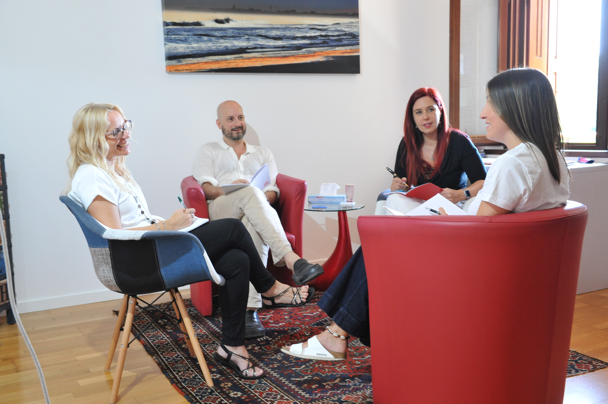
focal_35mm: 38
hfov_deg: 50.7
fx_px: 641
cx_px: 304
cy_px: 202
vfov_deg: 35.0
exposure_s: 1/50
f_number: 6.3
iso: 2500
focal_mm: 38
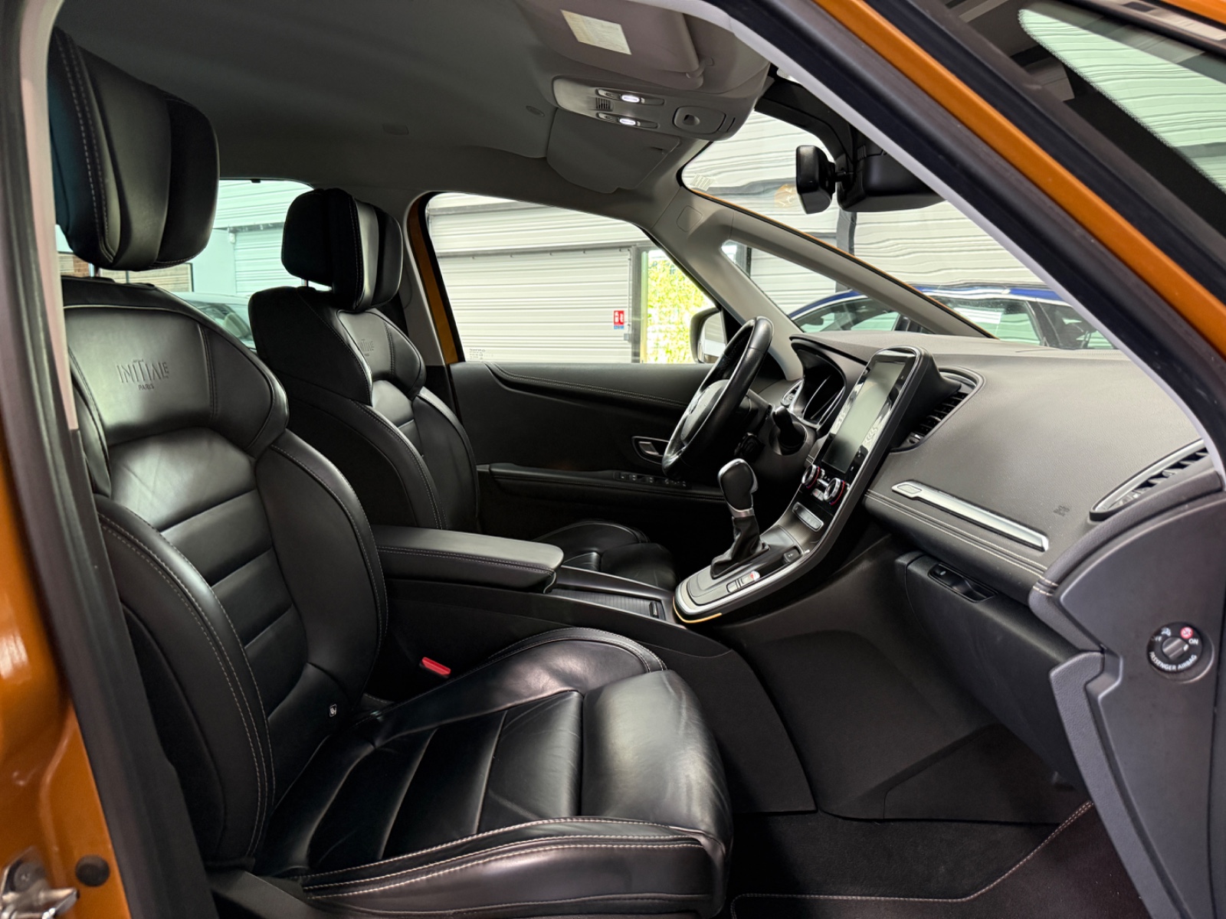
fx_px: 850
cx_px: 613
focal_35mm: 24
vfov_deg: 56.8
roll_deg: -1.2
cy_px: 460
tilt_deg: -6.1
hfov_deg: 71.6
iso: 400
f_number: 1.78
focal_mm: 6.76
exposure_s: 1/50
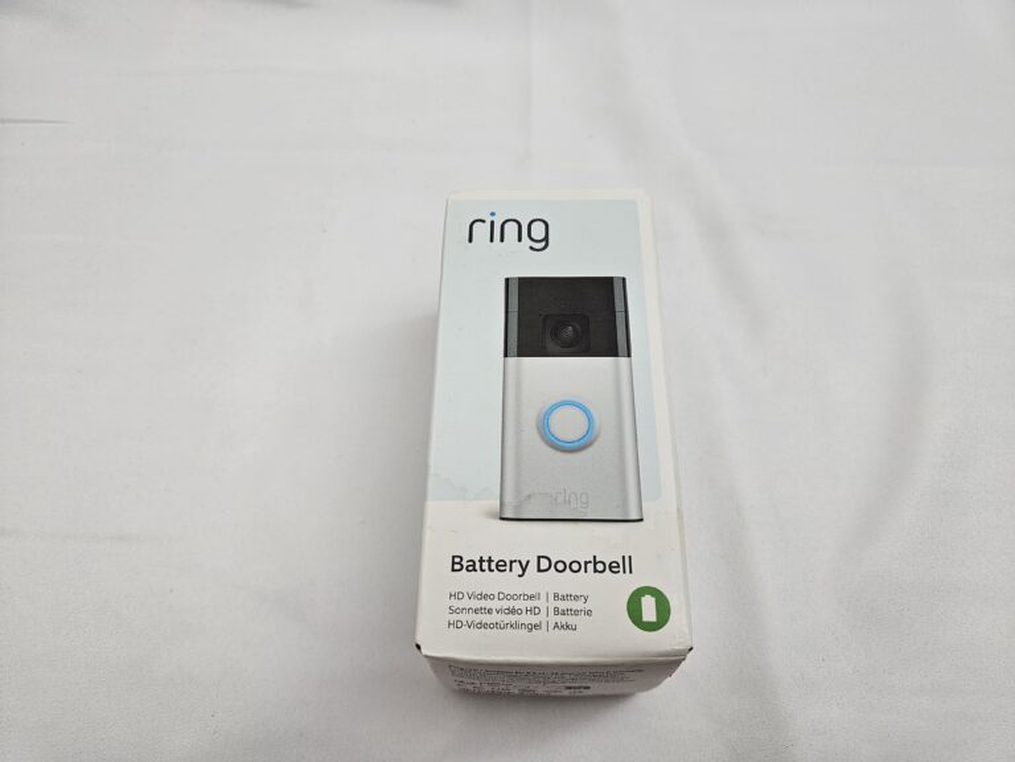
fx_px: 674
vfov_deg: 58.9
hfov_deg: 73.9
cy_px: 381
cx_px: 508
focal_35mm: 23
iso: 25
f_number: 1.8
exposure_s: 1/195
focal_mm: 5.4
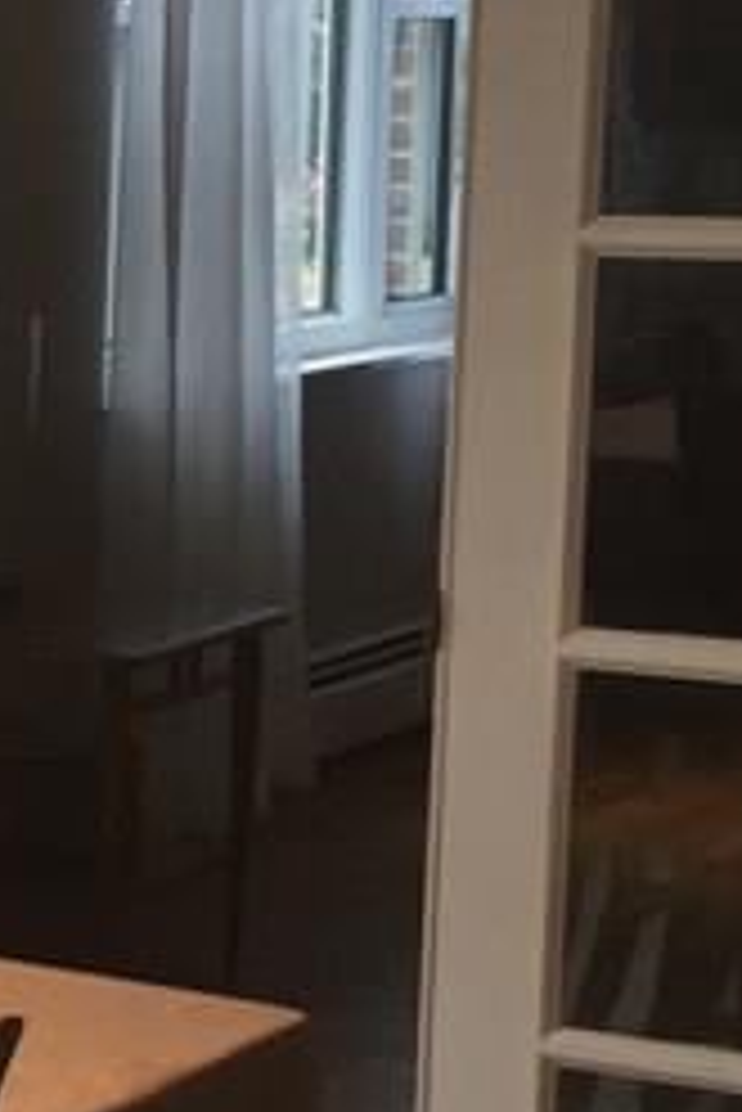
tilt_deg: -8.2
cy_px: 626
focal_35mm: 125
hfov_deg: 9.7
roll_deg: +0.0
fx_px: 3859
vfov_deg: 16.4
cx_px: -1057
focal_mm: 4.15
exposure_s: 1/60
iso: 40
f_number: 2.2
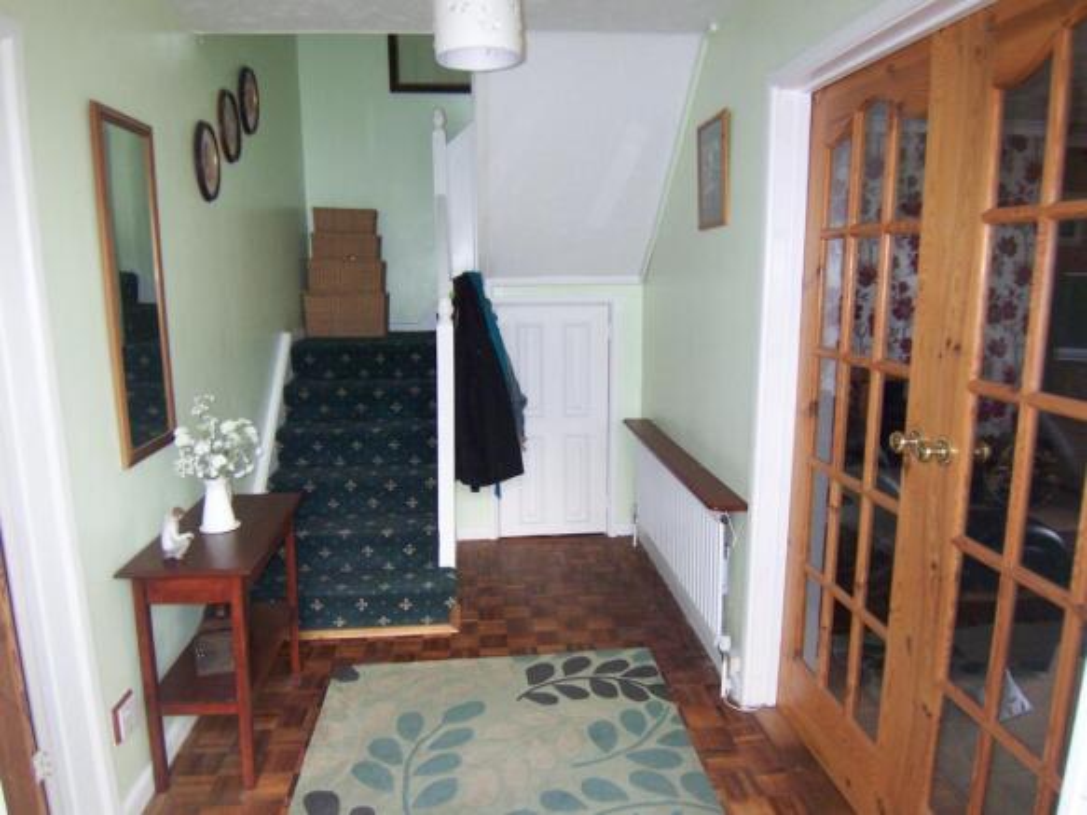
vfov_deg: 58.9
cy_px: 408
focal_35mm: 23
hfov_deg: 73.9
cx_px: 544
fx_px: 722
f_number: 2.8
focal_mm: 3.8
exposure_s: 1/30
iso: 200
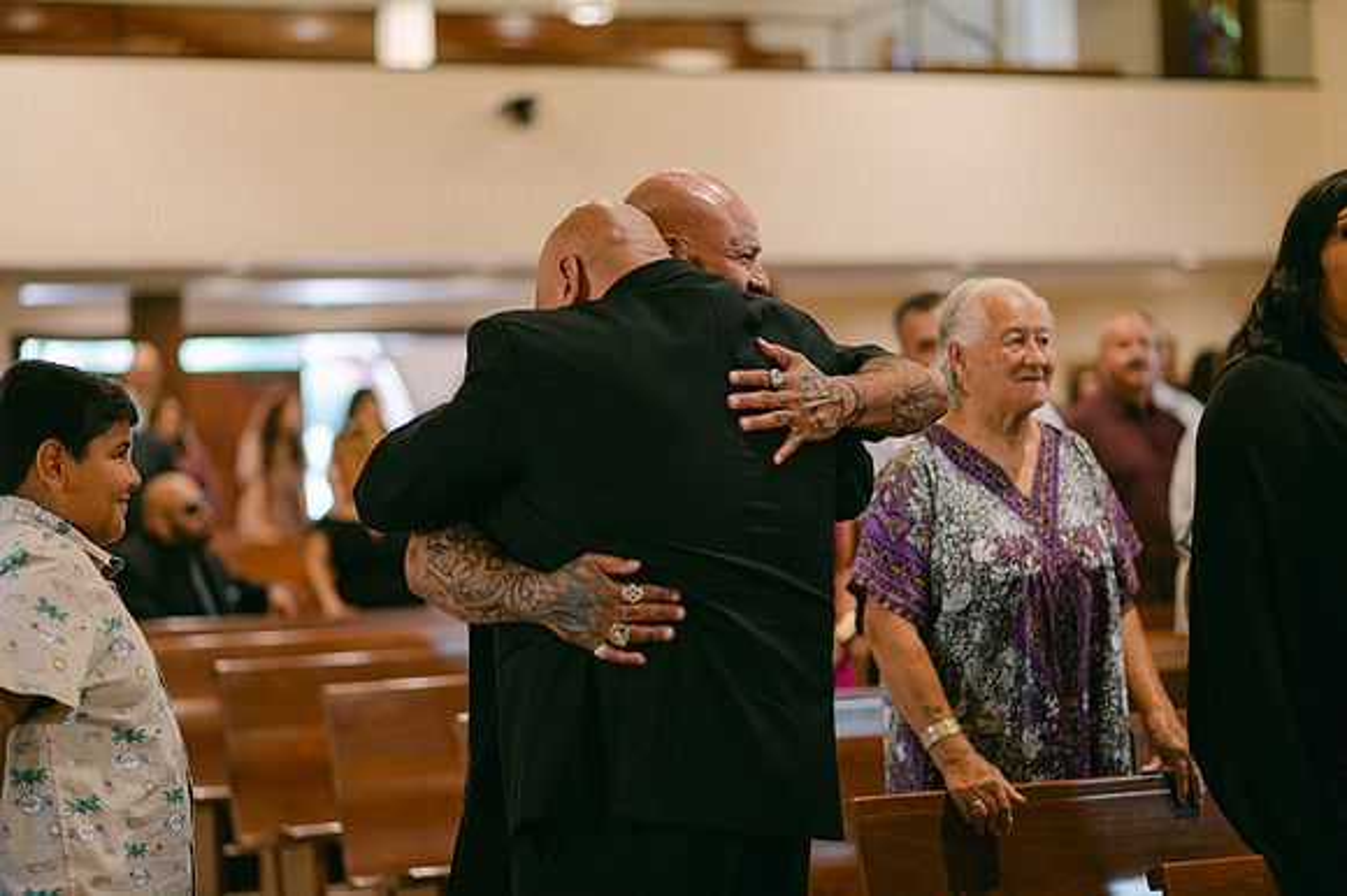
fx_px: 3178
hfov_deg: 23.9
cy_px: 448
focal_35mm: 85
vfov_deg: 16.1
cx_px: 674
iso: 320
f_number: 1.8
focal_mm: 85
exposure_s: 1/125
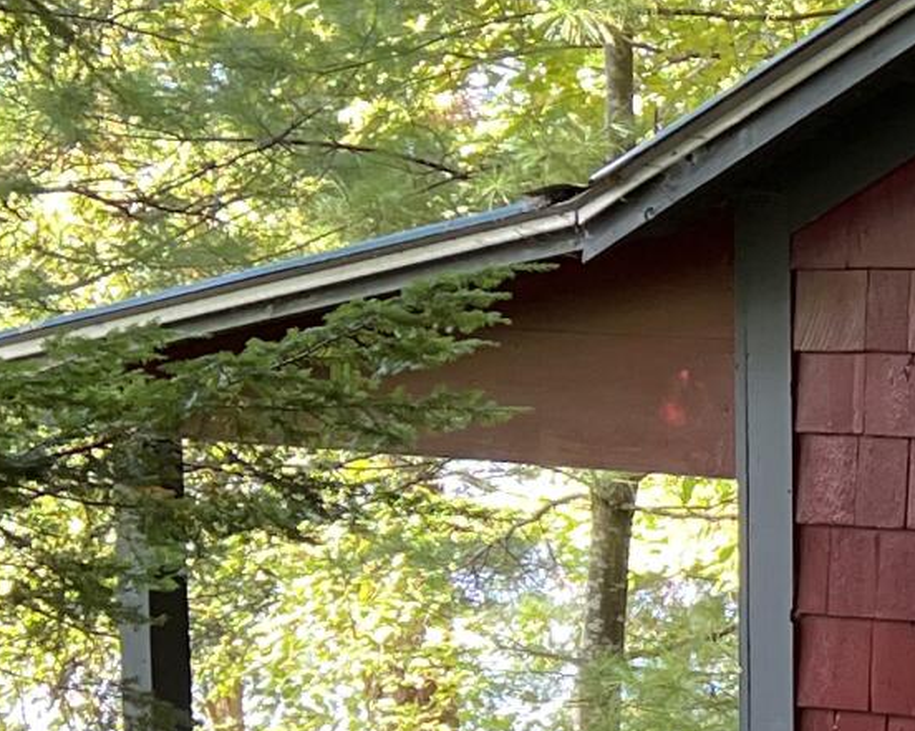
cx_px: 1775
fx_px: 3735
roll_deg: -0.8
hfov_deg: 12.5
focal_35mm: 138
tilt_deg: -4.6
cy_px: 627
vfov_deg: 11.1
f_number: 1.5
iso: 125
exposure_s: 1/113
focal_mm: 5.7
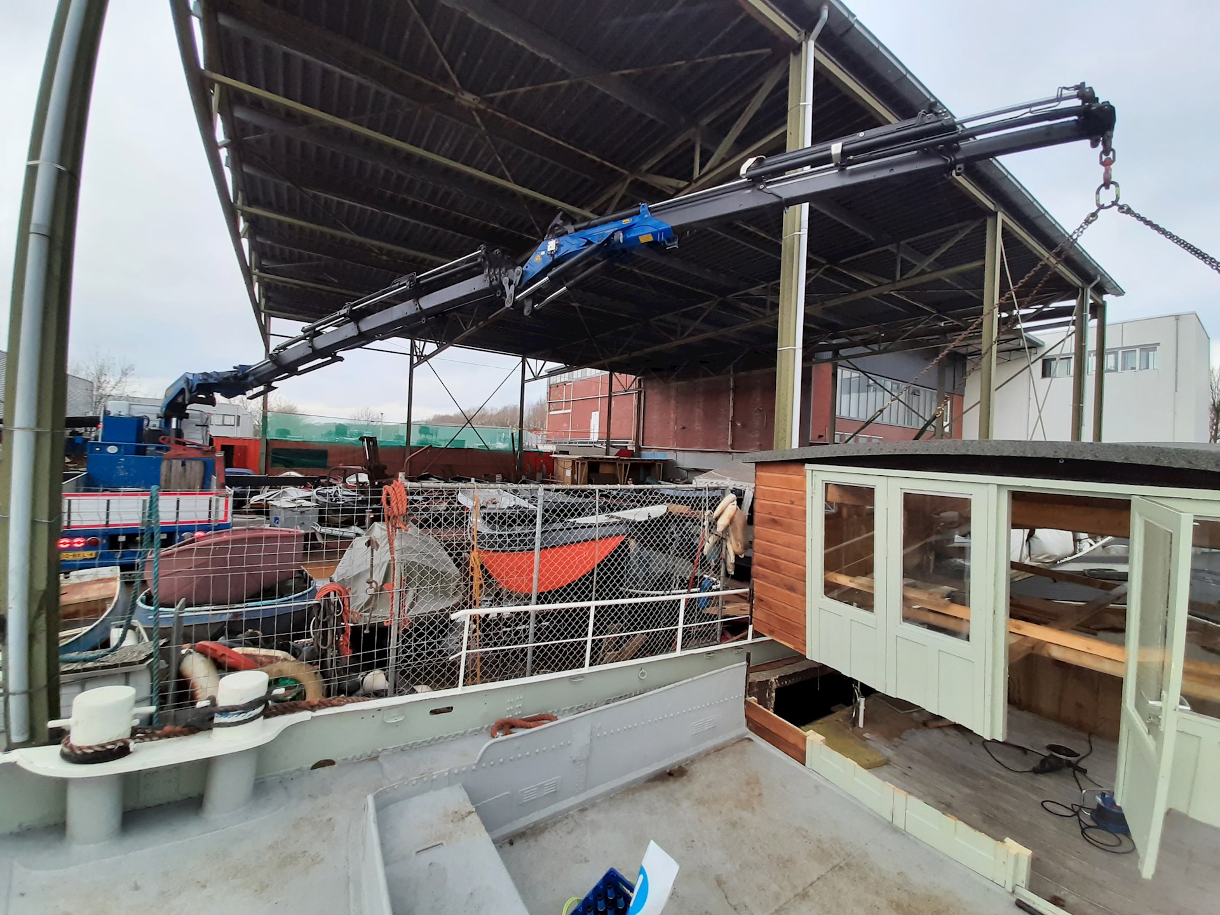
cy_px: 458
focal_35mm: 13
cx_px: 610
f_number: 2.2
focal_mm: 1.42
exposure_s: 1/100
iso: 80
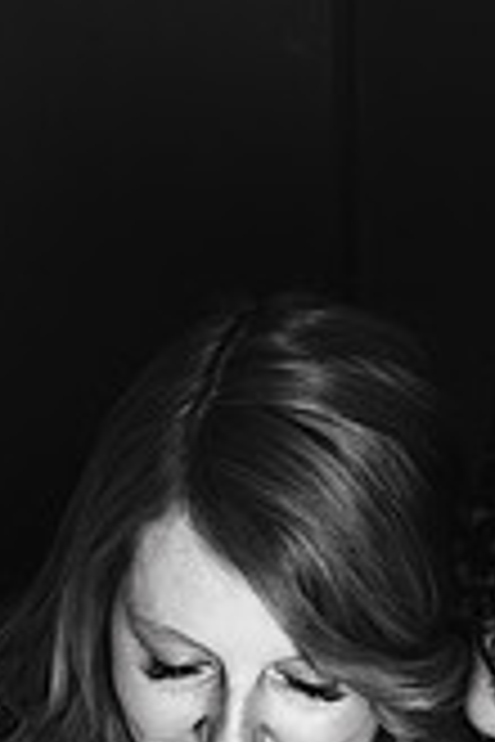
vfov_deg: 14.6
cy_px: 890
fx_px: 2805
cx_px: 281
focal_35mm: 136
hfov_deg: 10.1
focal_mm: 50
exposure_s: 1/160
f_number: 2.8
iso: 200
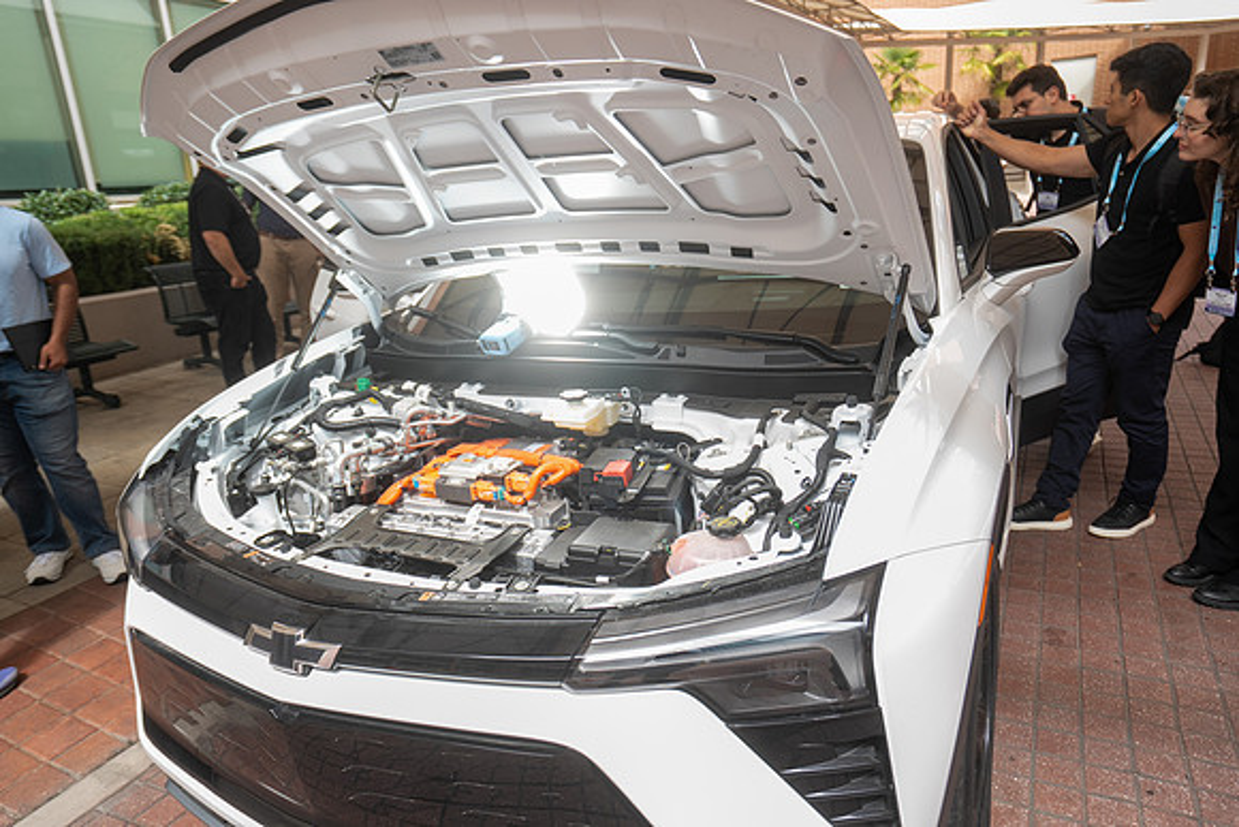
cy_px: 414
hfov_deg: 73.7
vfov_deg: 53.2
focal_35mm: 24
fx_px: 826
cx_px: 620
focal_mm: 24
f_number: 4
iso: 200
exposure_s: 1/200
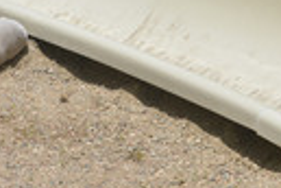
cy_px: 106
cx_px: 399
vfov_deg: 3.6
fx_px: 2950
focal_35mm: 378
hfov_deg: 5.4
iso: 110
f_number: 6.3
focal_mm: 122
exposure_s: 1/800
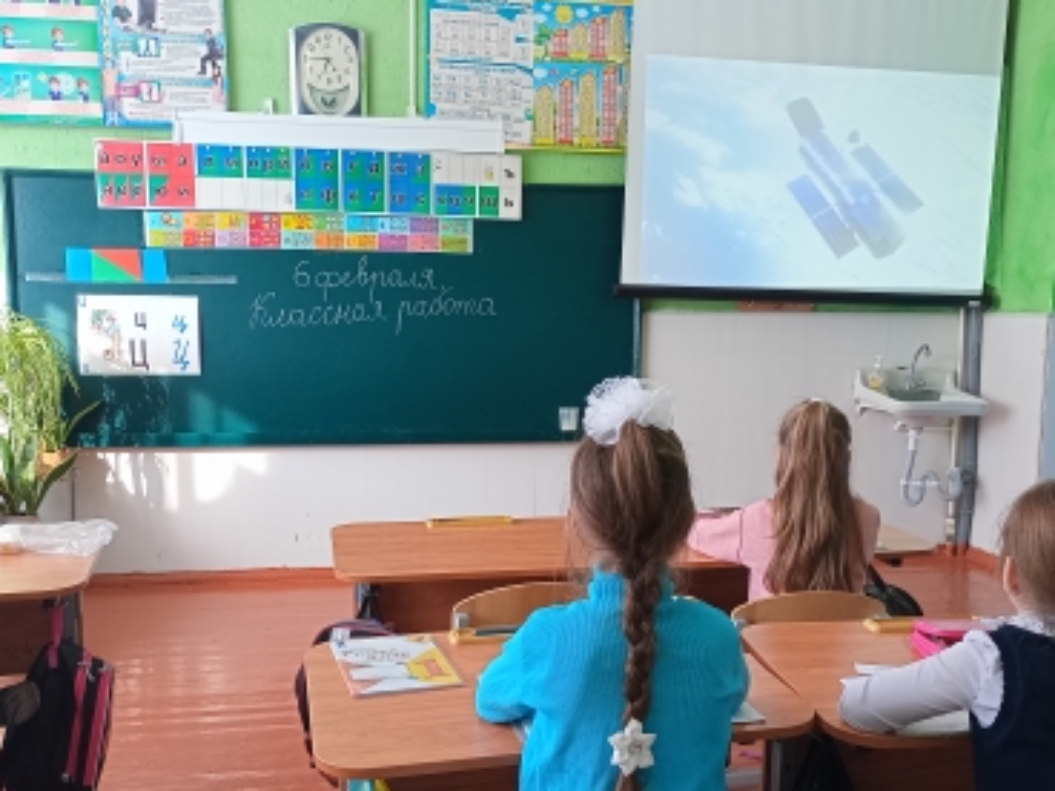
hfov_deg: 49.0
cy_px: 451
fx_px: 1158
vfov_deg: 37.6
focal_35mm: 38
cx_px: 539
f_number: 1.8
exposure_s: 1/100
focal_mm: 4.69
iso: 173
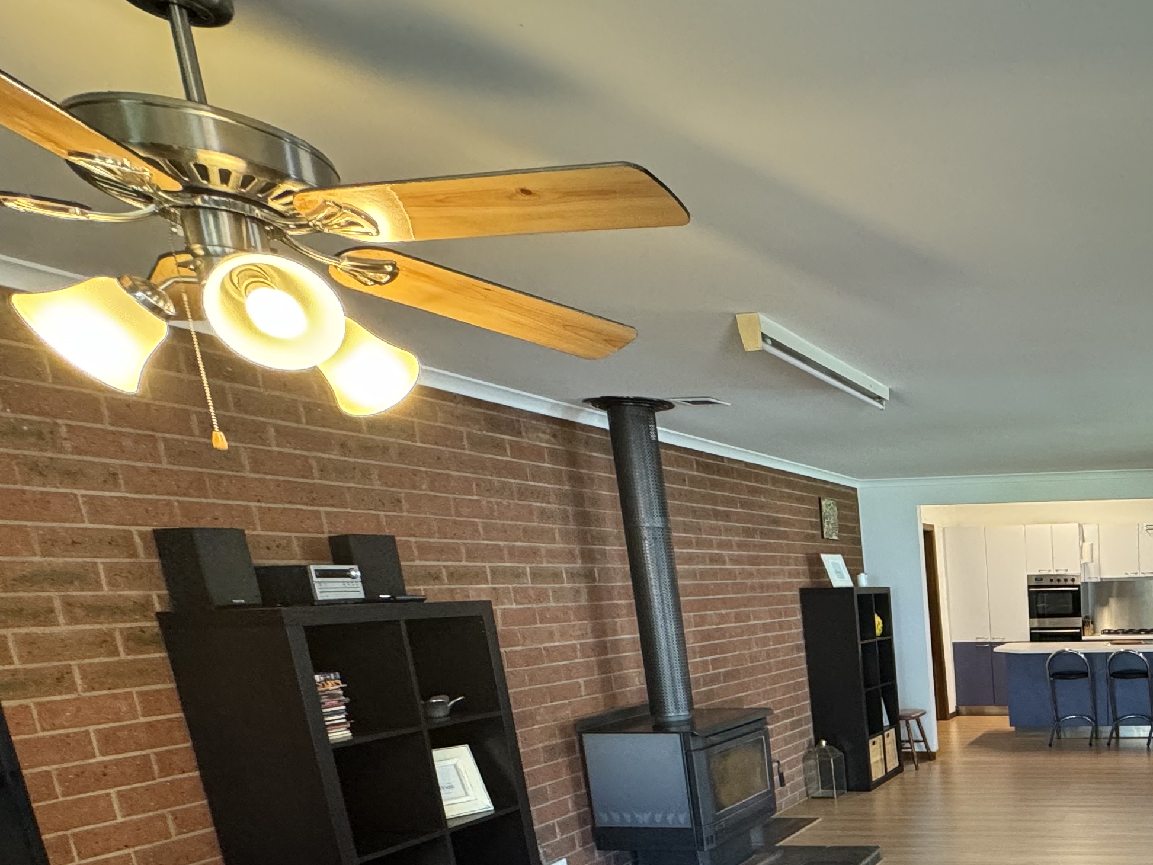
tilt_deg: -13.6
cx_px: 1126
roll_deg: +1.7
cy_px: 819
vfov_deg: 43.0
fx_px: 966
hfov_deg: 51.0
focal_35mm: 29
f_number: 2.2
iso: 250
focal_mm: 2.22
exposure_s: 1/50
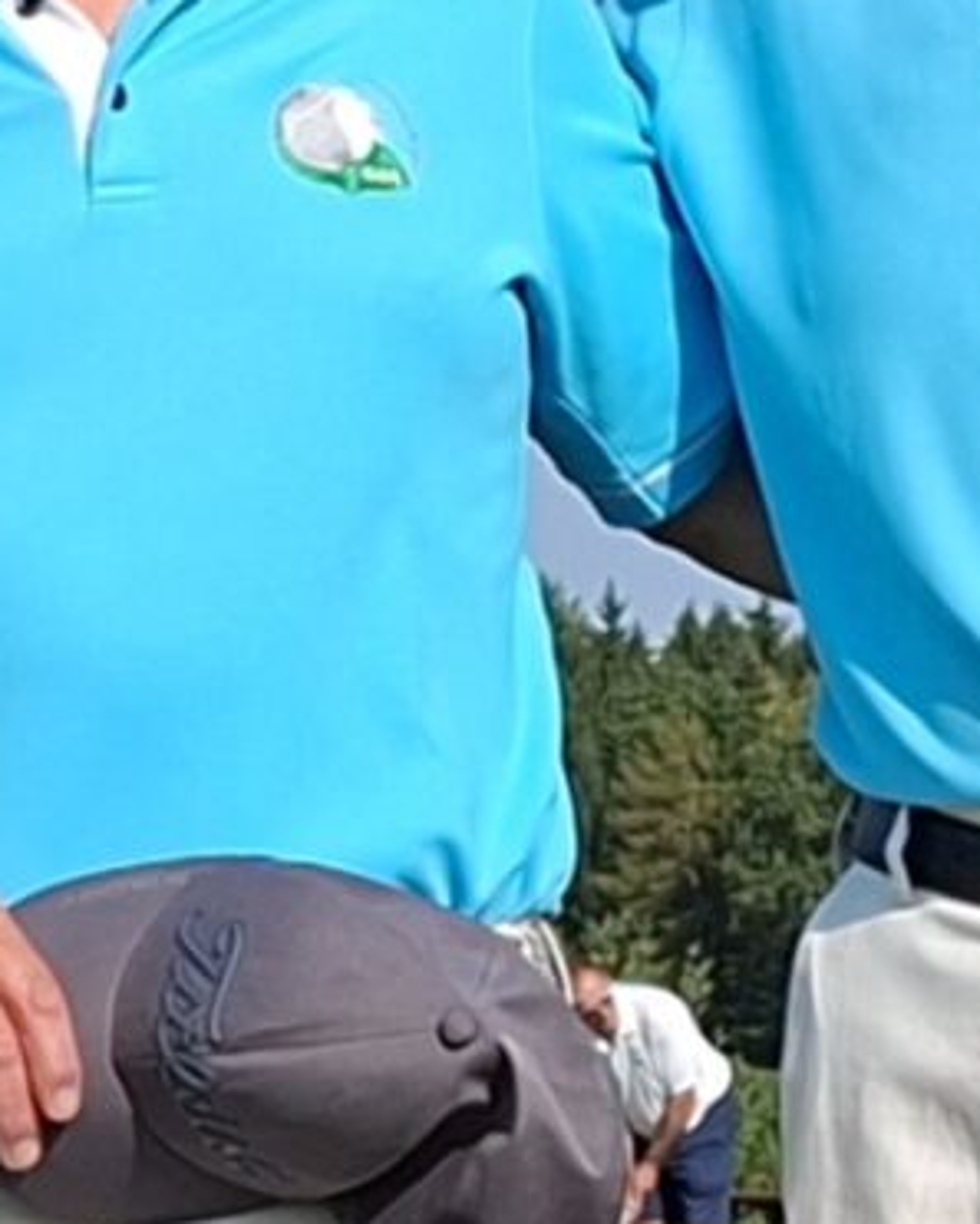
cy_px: 1452
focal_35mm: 124
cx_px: -185
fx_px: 4494
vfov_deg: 15.0
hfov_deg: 12.2
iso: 50
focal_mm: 5.54
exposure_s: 1/2500
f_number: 1.8
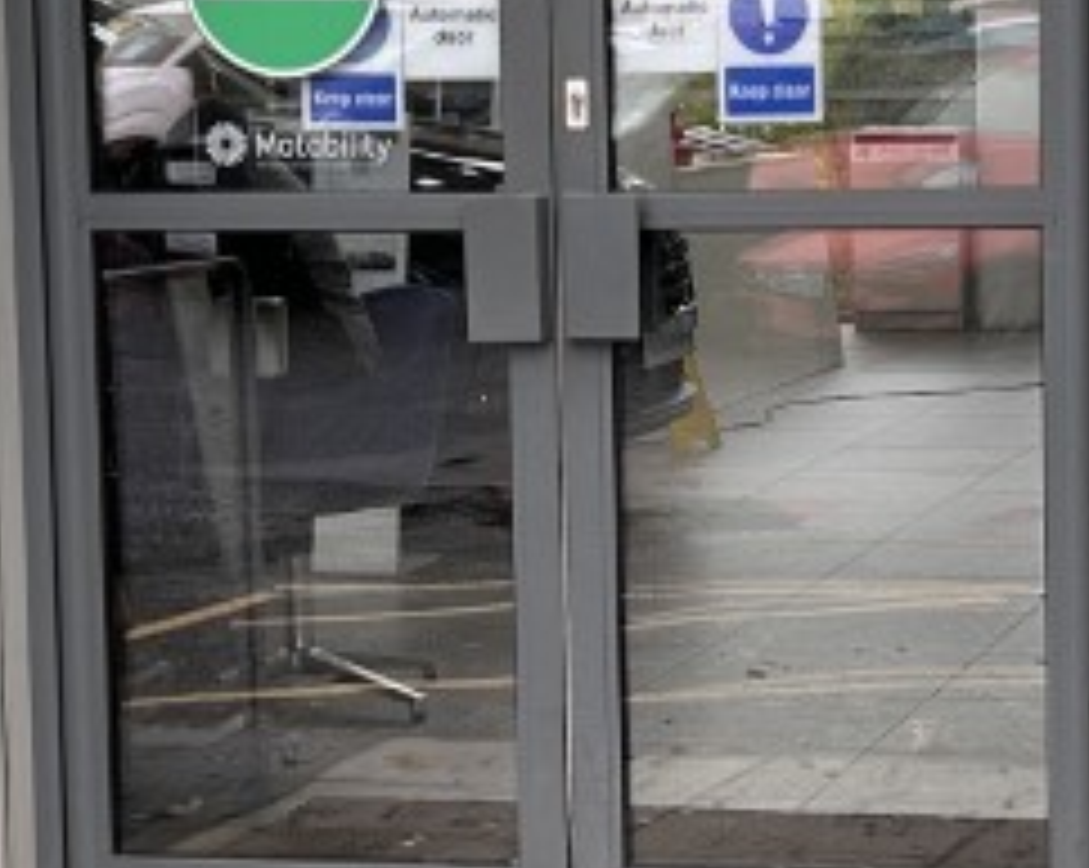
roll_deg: +1.7
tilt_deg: -5.5
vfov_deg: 12.2
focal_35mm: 126
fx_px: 4056
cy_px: 387
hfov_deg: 15.3
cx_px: 706
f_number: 1.5
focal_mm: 5.7
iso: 50
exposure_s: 1/132
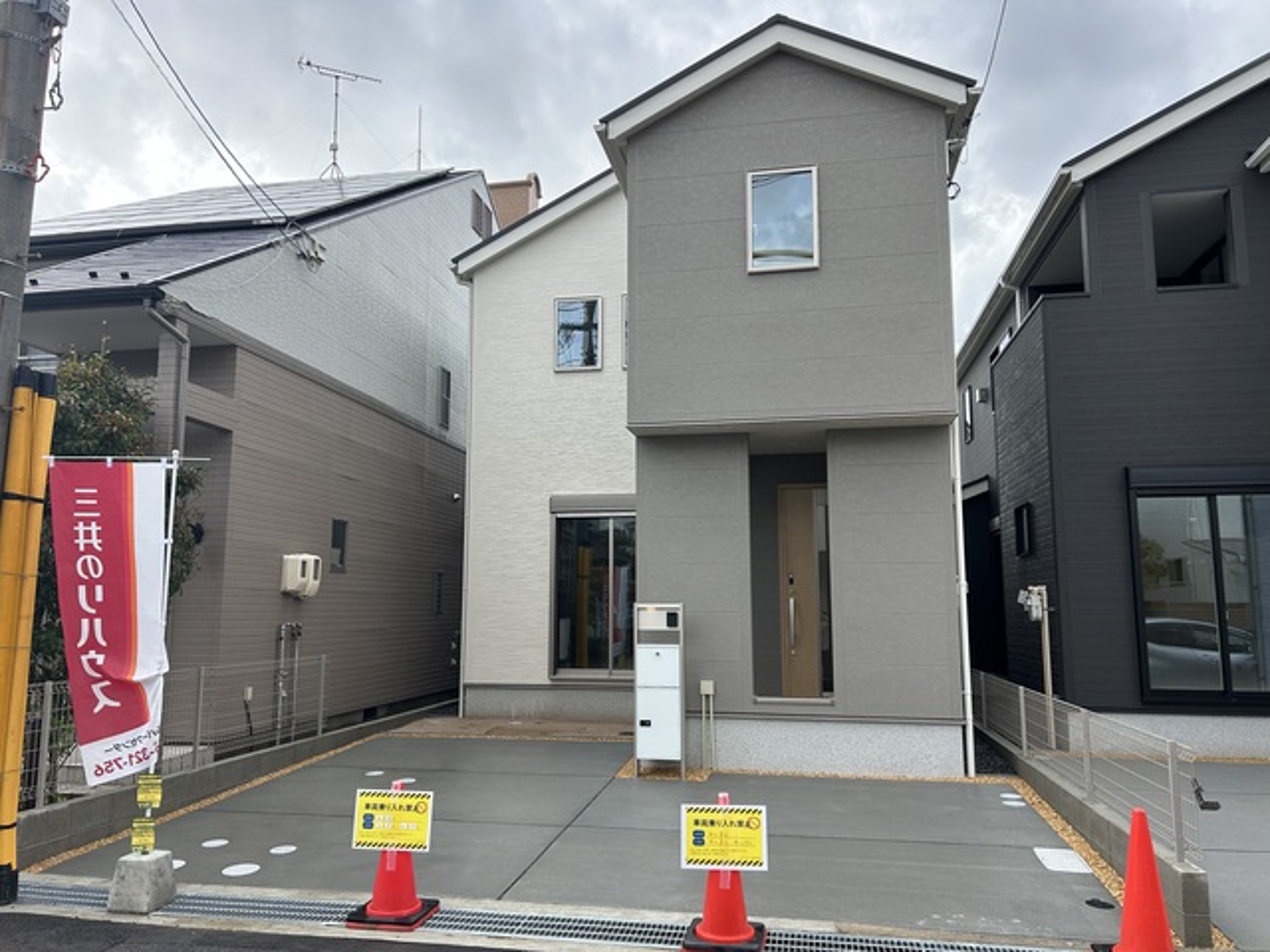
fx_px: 954
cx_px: 635
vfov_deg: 53.1
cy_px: 476
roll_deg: +0.0
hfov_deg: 67.3
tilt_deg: +7.0
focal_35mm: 26
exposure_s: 1/1058
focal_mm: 5.7
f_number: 1.5
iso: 50
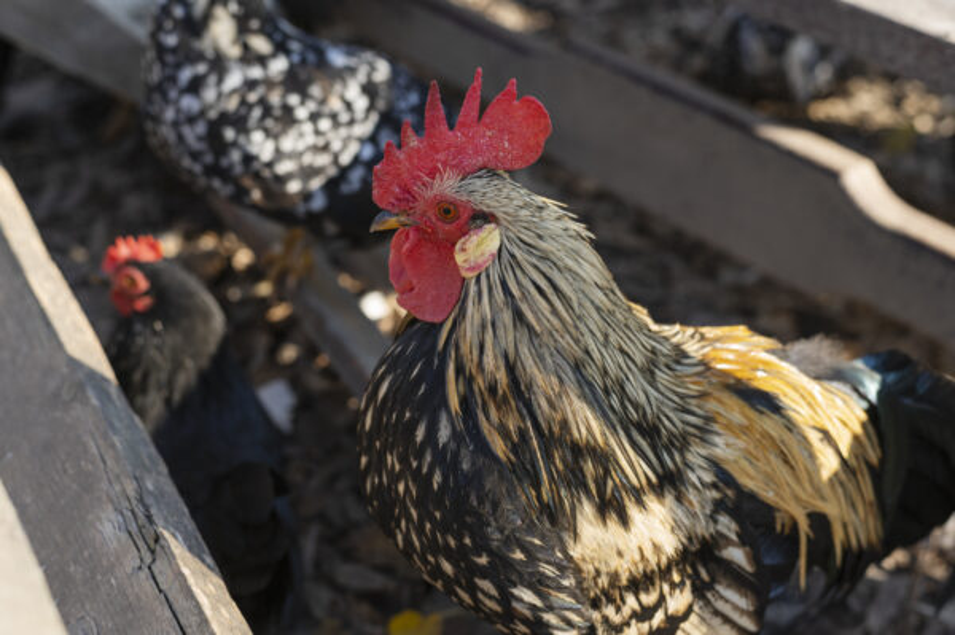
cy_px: 318
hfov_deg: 39.6
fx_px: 1325
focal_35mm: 50
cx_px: 478
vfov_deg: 26.9
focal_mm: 50
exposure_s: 1/640
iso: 400
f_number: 4.5
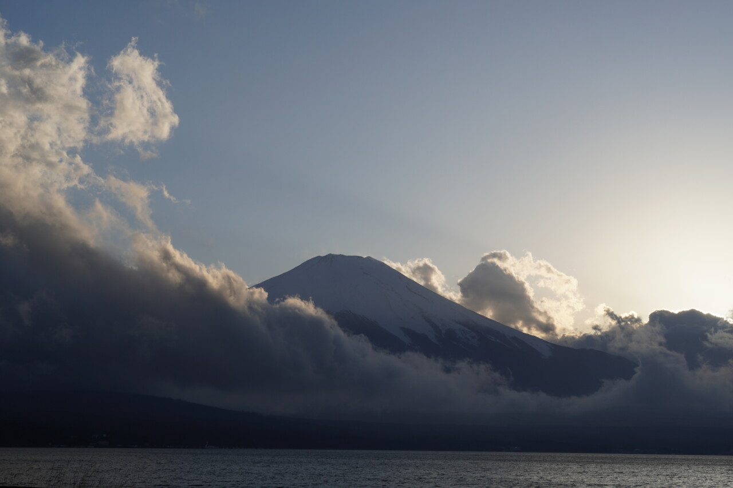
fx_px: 1099
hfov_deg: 36.9
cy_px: 244
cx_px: 366
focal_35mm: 54
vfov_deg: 25.1
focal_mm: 36
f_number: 11
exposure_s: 1/400
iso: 125
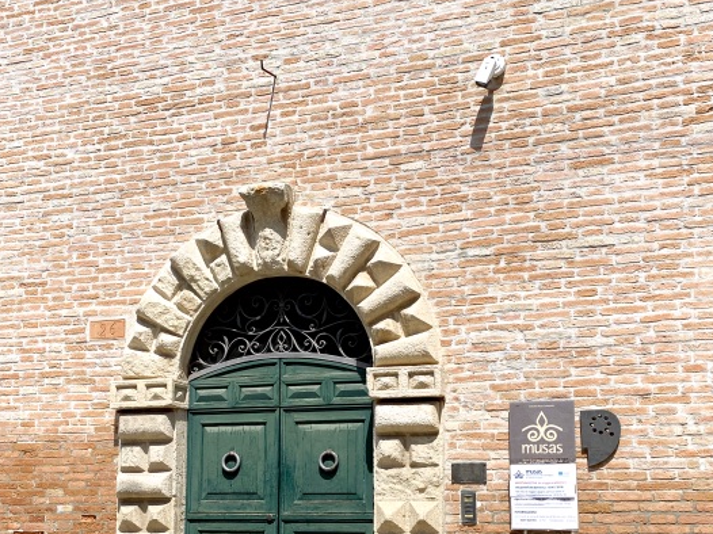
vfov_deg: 33.6
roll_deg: -0.7
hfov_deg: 44.8
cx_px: 370
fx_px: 865
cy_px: 403
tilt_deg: +6.8
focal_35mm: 42
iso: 32
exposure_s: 1/4115
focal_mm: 4.25
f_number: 1.8
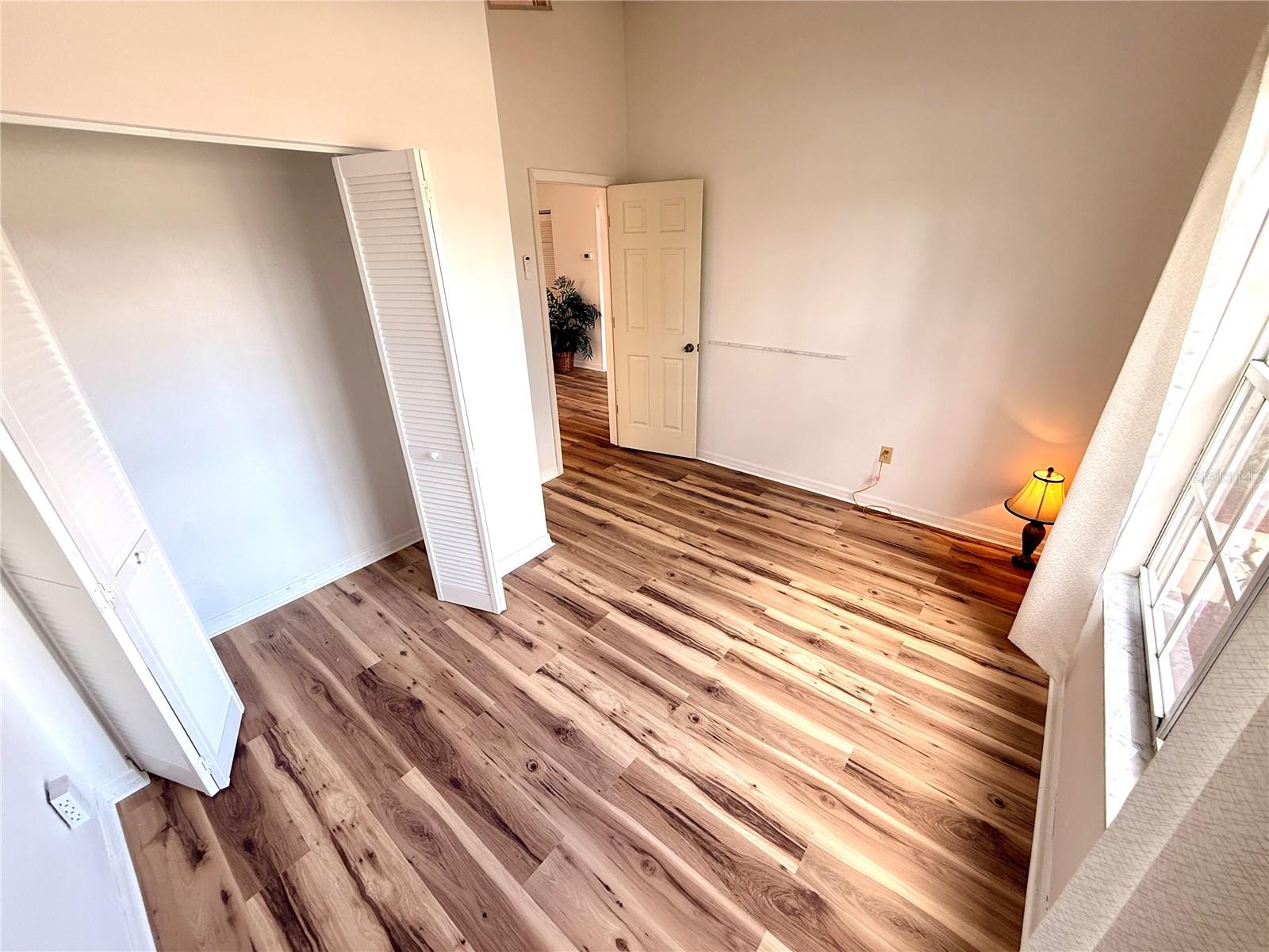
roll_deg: +1.2
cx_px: 634
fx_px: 513
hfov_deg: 102.1
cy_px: 476
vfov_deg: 85.7
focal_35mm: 14
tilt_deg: -24.6
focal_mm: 2.22
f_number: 2.2
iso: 100
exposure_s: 1/120
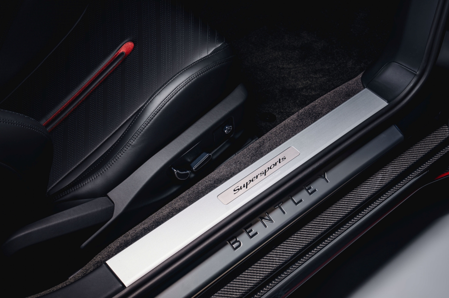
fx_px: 648
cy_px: 149
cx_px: 224
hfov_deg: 38.2
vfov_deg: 25.9
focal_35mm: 52
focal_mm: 52
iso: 100
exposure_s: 1.3
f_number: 9
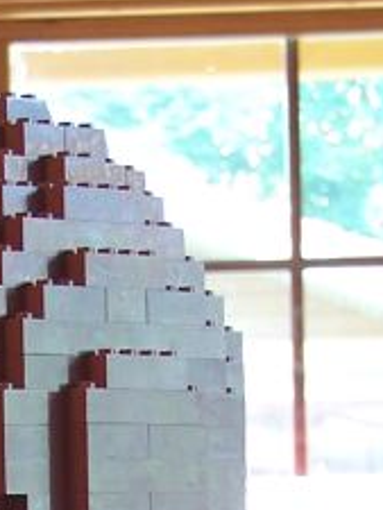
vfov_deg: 8.2
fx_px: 3419
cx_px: 2
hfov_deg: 6.4
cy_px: 981
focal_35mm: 232
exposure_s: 1/6
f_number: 3
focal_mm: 8.5
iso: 80
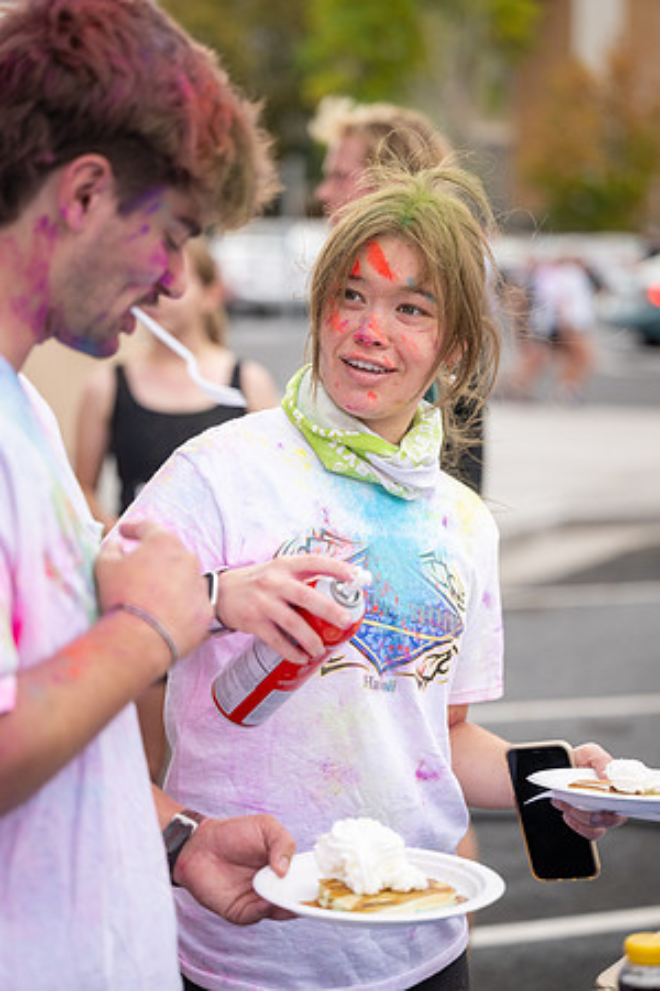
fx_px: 2365
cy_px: 496
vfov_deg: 23.6
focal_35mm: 86
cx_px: 330
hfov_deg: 15.9
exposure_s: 1/2000
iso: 250
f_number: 2.8
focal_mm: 86
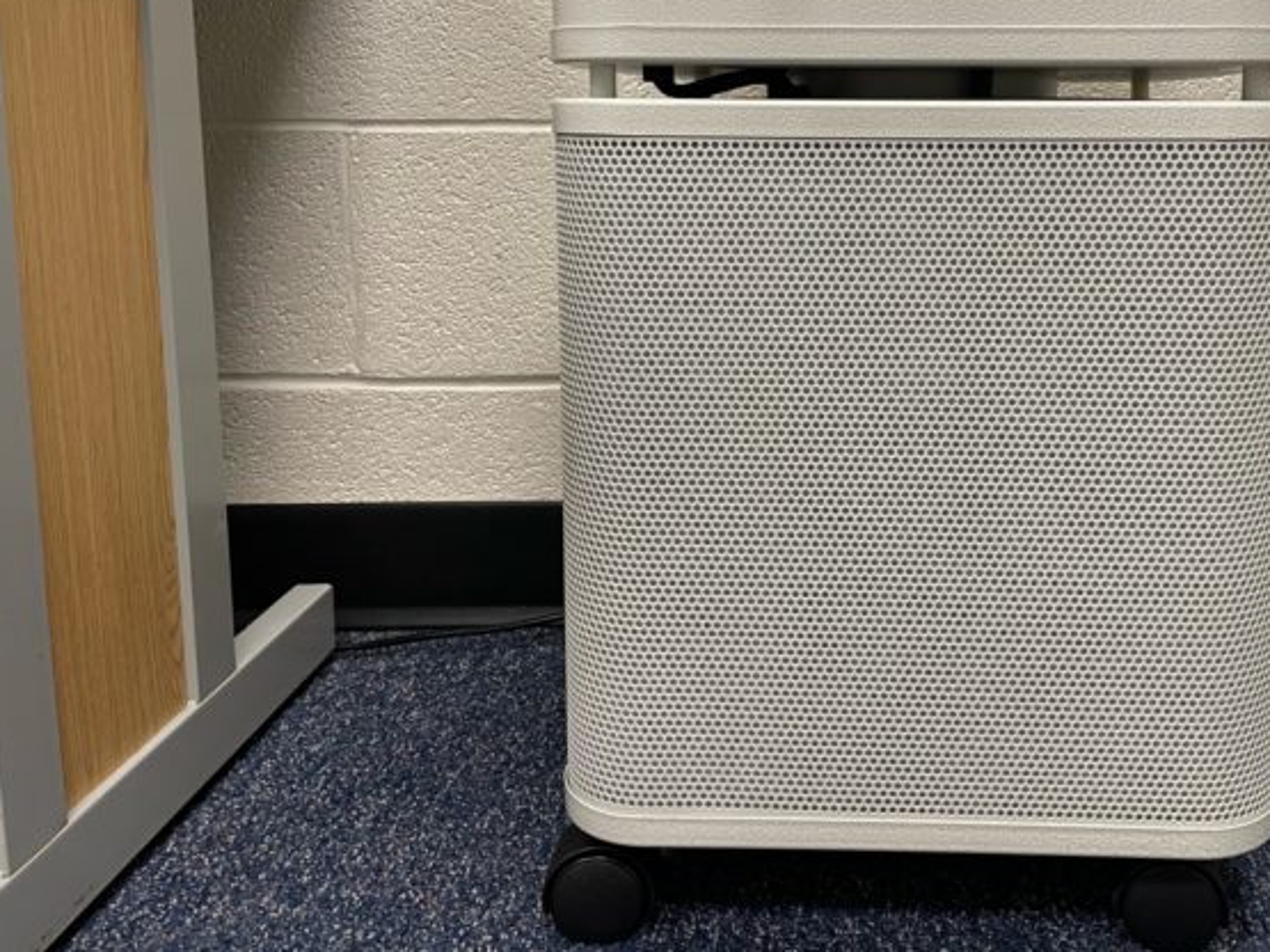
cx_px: 856
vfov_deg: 39.0
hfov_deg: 50.4
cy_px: 295
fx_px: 1320
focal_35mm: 36
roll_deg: +0.7
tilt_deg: -7.7
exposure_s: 1/60
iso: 125
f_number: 1.6
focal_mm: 4.2
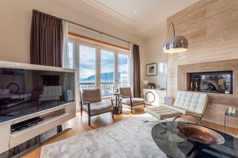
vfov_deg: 81.1
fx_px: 92
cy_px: 79
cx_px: 119
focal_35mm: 14
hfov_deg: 104.3
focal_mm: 14
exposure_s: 1/400
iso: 100
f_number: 5.6
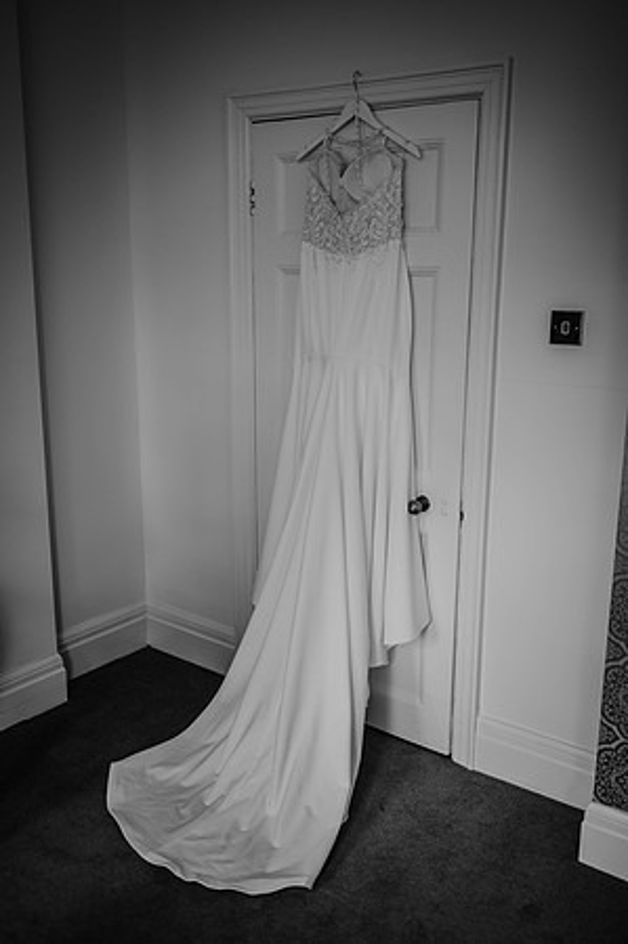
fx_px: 918
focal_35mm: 35
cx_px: 314
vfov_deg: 54.5
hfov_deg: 37.8
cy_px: 472
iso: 100
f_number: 1.8
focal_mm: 35
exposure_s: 1/80
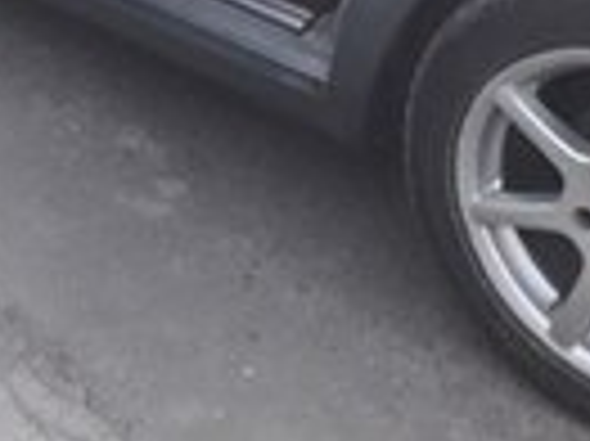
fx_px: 1737
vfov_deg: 13.2
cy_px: -338
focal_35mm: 102
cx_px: -14
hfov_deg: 18.7
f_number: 1.9
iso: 160
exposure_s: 1/50
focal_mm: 3.6
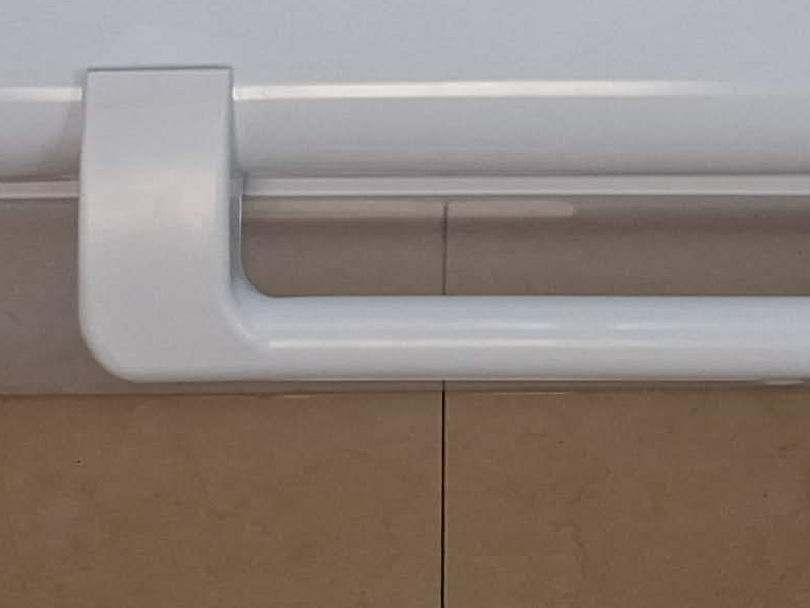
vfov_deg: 11.3
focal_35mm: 117
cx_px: 524
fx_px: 2739
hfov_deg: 16.8
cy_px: -676
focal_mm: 5.54
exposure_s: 1/120
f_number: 1.8
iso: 125
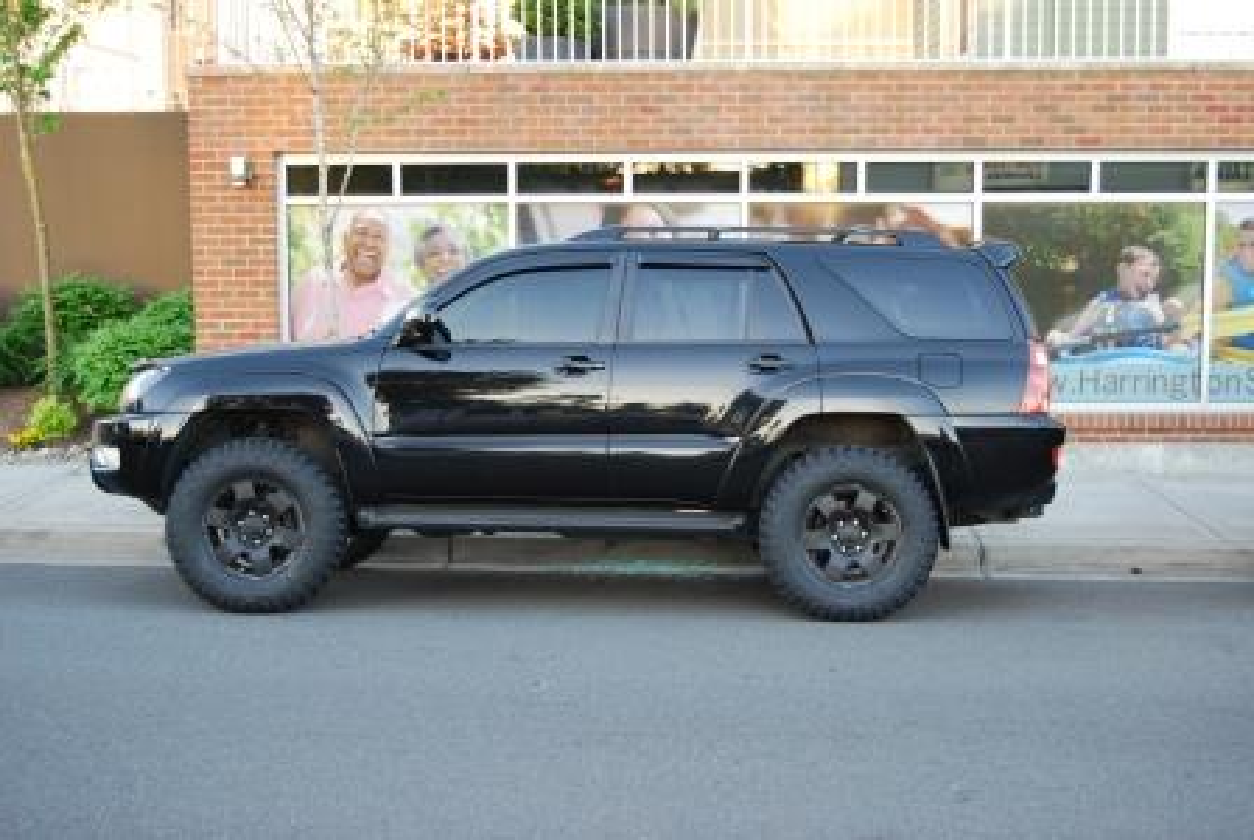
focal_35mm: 48
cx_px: 627
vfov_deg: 28.2
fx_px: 1674
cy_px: 420
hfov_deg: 41.1
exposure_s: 1/30
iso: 250
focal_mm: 32
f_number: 4.5
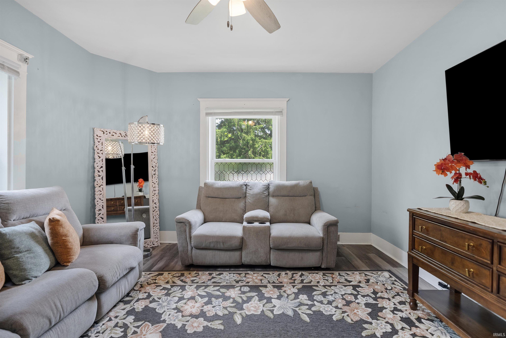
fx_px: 225
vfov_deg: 73.8
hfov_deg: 96.7
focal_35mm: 16
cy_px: 169
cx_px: 253
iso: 100
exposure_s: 1/6
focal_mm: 16
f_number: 2.8
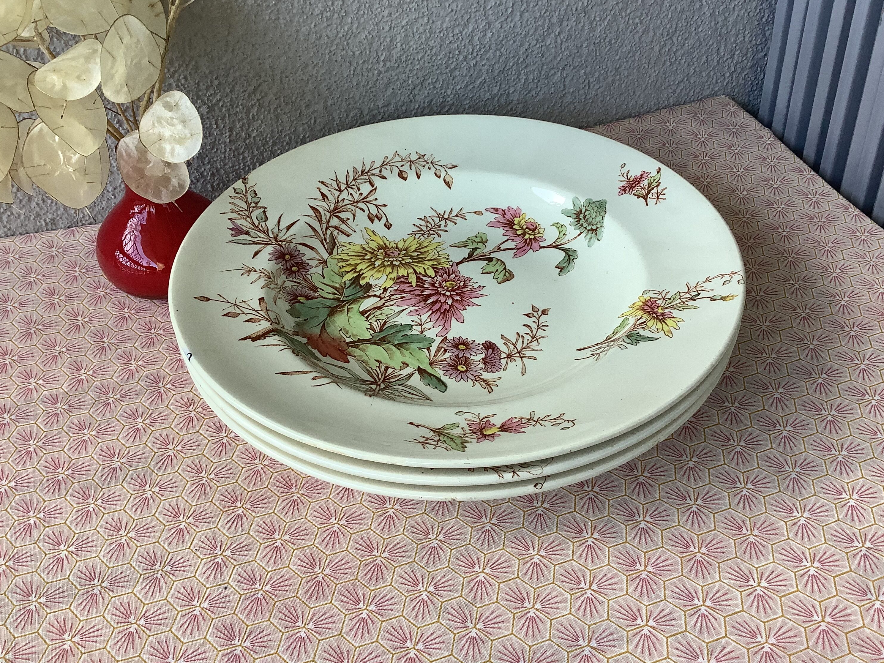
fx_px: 868
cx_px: 443
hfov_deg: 54.0
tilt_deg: -36.3
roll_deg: +4.4
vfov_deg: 41.8
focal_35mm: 34
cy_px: 300
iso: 64
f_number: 2.4
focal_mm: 3.3
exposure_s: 1/100
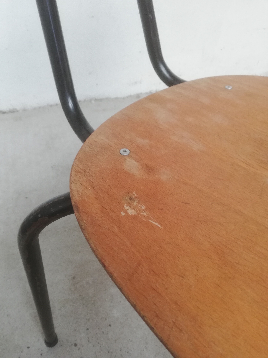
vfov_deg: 67.3
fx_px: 268
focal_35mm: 26
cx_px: 134
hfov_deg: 53.1
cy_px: 179
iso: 320
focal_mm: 3.81
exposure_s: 1/33.3
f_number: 2.2
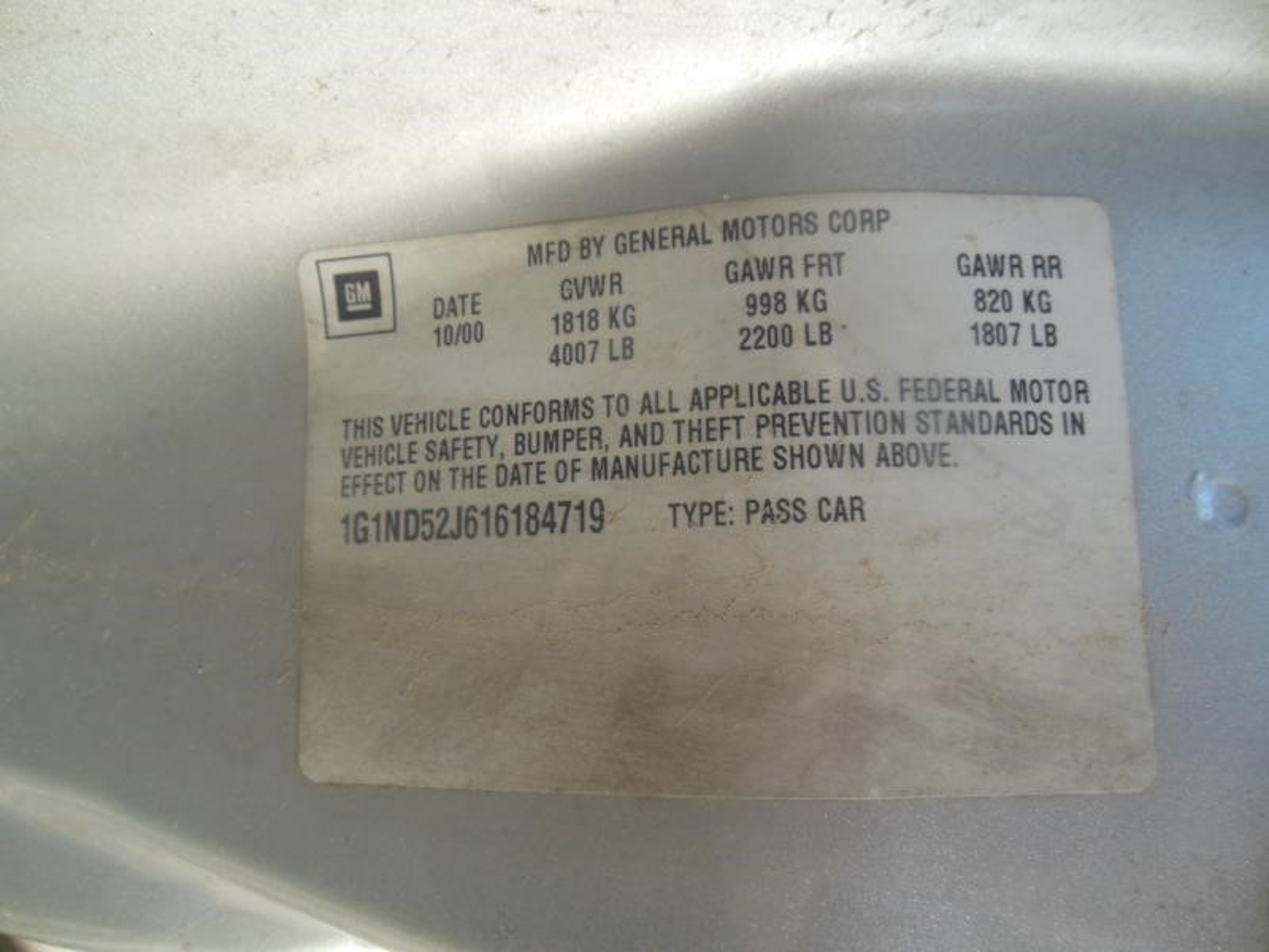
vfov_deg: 54.9
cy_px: 476
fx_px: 916
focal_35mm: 25
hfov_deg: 69.4
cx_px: 634
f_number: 3.2
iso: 125
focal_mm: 4.5
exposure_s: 1/250
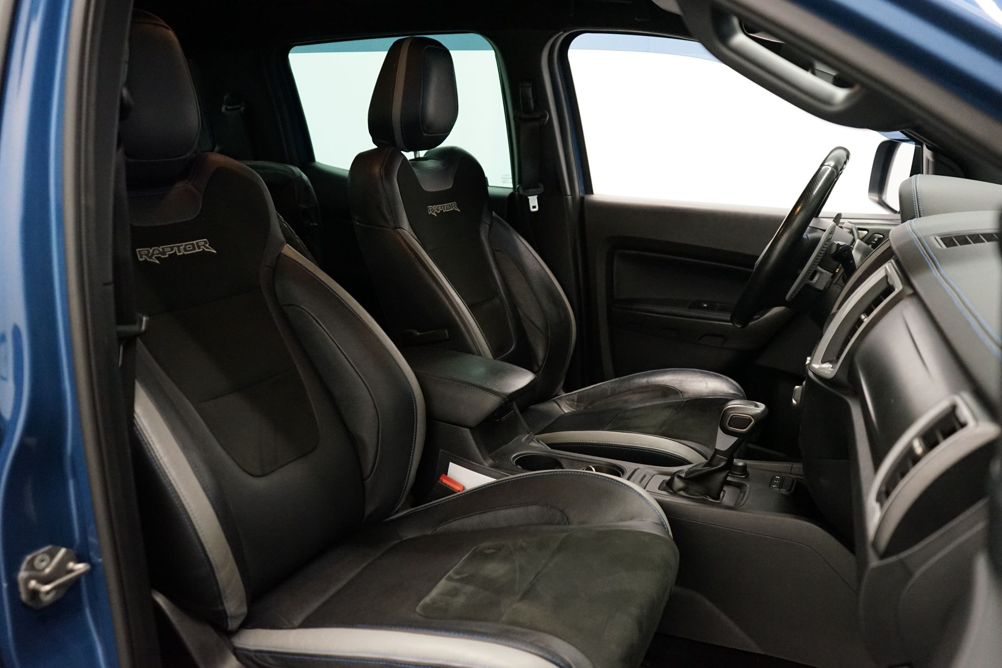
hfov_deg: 61.9
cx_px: 501
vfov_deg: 43.6
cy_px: 334
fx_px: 835
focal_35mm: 30
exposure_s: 1/160
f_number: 3.5
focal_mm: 30
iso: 5000
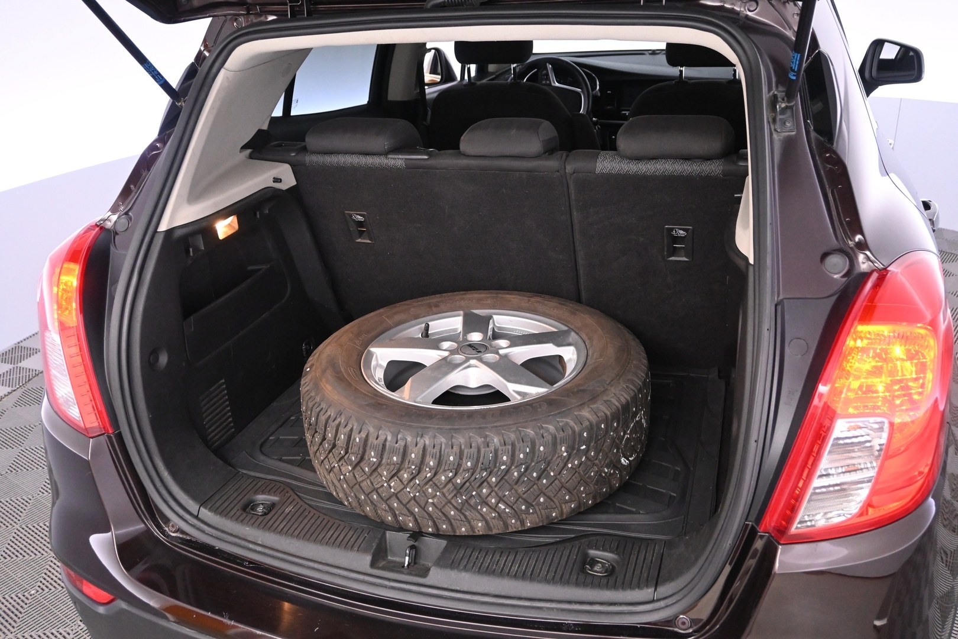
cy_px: 320
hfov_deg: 59.5
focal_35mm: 32
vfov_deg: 41.7
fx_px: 838
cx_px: 479
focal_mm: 21
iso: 3200
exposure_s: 1/60
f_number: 4
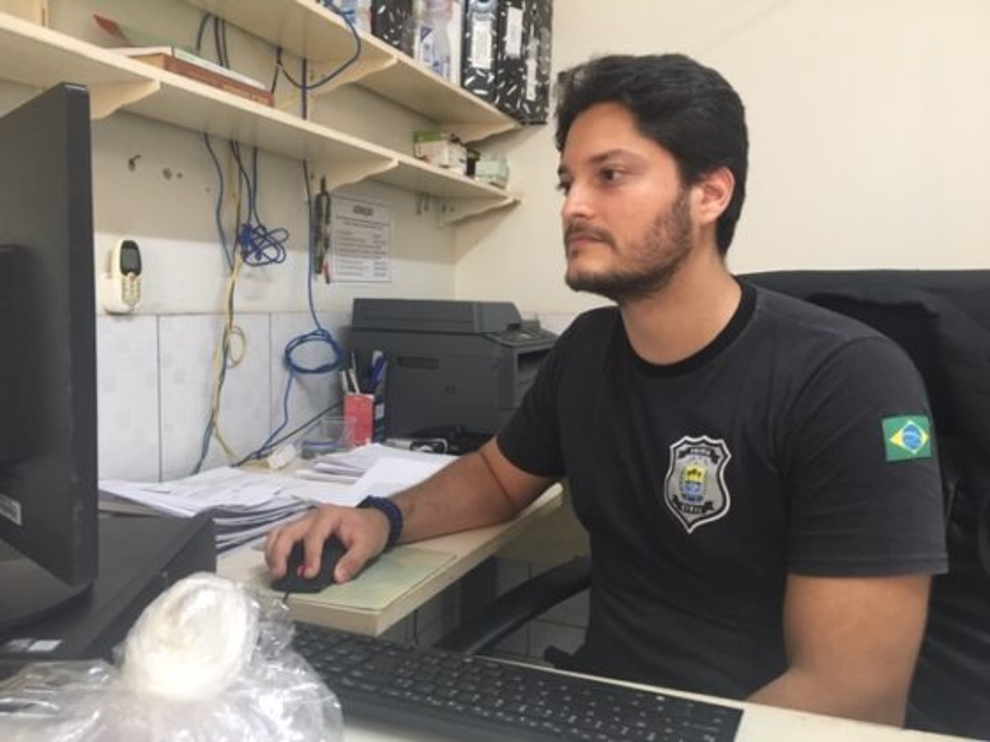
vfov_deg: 48.2
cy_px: 371
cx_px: 495
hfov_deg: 61.7
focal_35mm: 29
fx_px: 829
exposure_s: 1/24
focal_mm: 4.15
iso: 200
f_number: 2.2
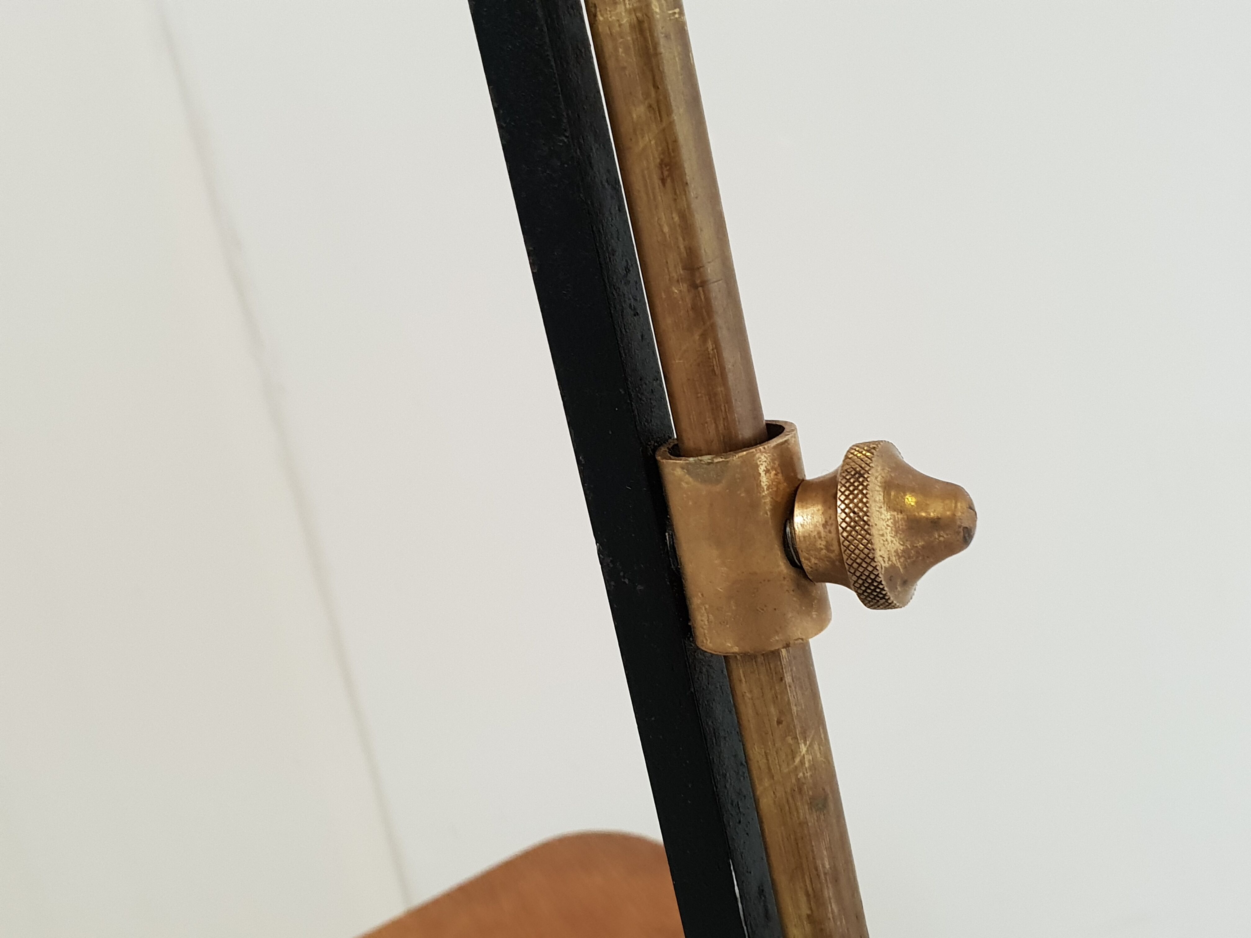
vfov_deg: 53.1
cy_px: 469
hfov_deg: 67.3
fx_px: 940
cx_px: 626
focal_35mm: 26
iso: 200
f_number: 2.4
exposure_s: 1/100
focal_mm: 4.3
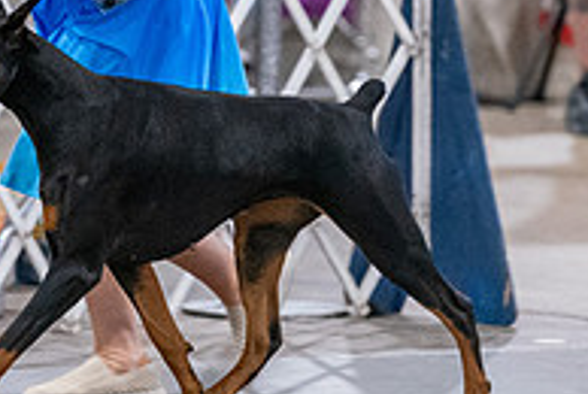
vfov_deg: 2.5
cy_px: 53
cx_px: 109
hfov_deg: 3.8
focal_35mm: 543
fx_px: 8882
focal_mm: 182
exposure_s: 1/320
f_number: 3.2
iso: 6400
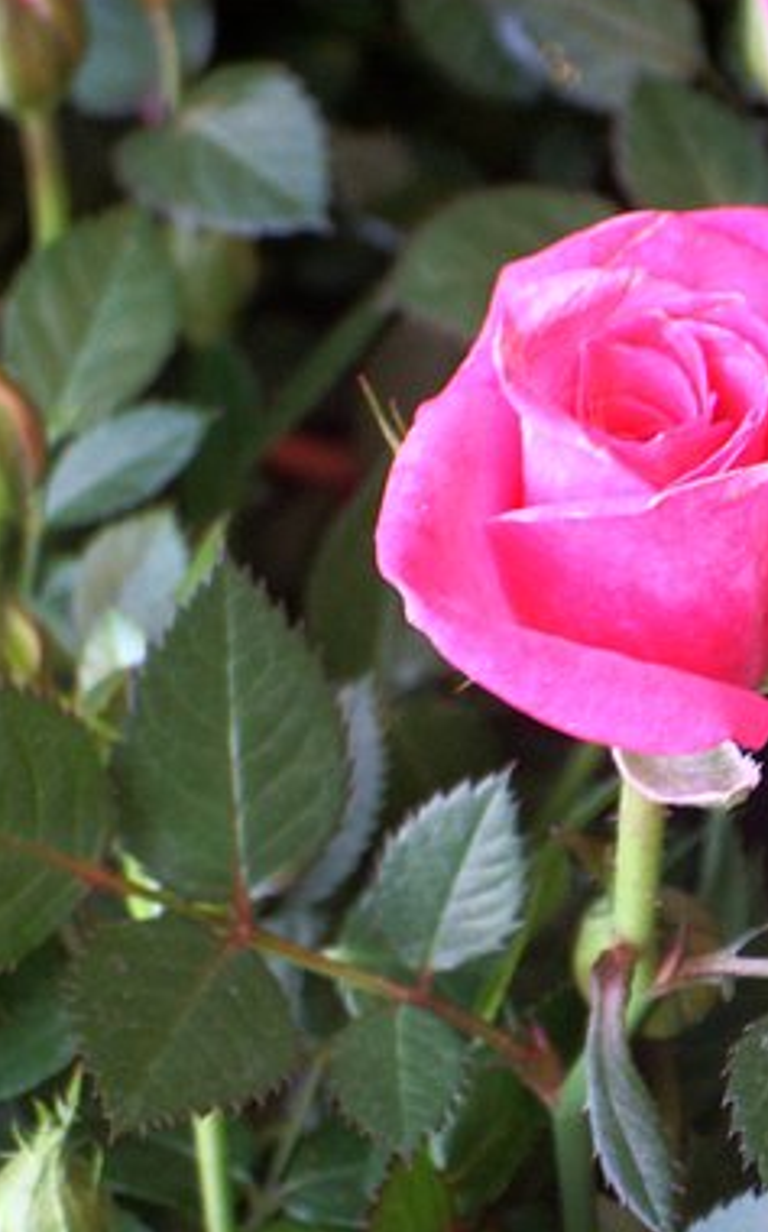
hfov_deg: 8.5
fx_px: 5132
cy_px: 613
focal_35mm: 153
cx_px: 745
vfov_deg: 13.7
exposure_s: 1/15
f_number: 4.8
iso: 200
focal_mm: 17.4
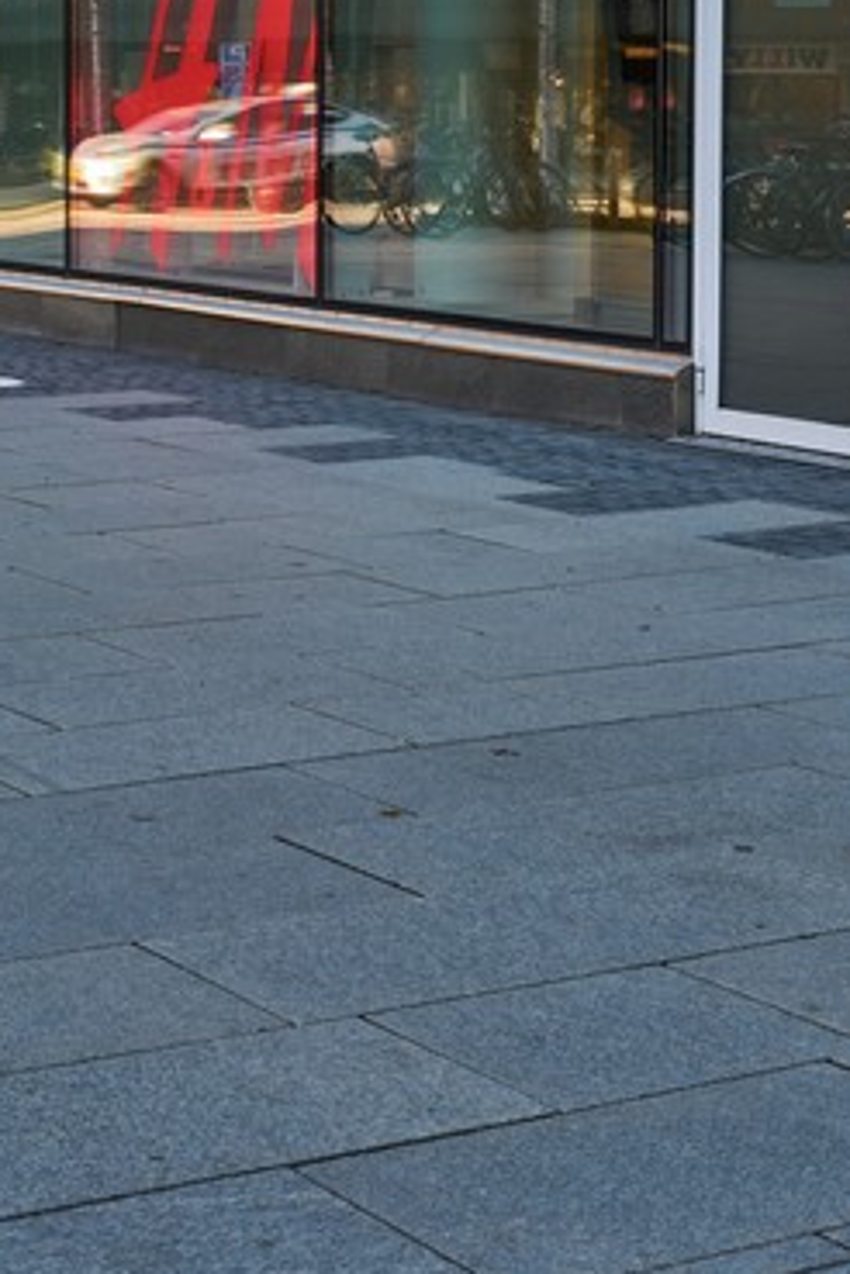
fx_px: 3223
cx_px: 456
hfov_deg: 15.0
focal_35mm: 91
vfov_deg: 22.2
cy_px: 366
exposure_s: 1/40
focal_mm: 35
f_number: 11
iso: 100
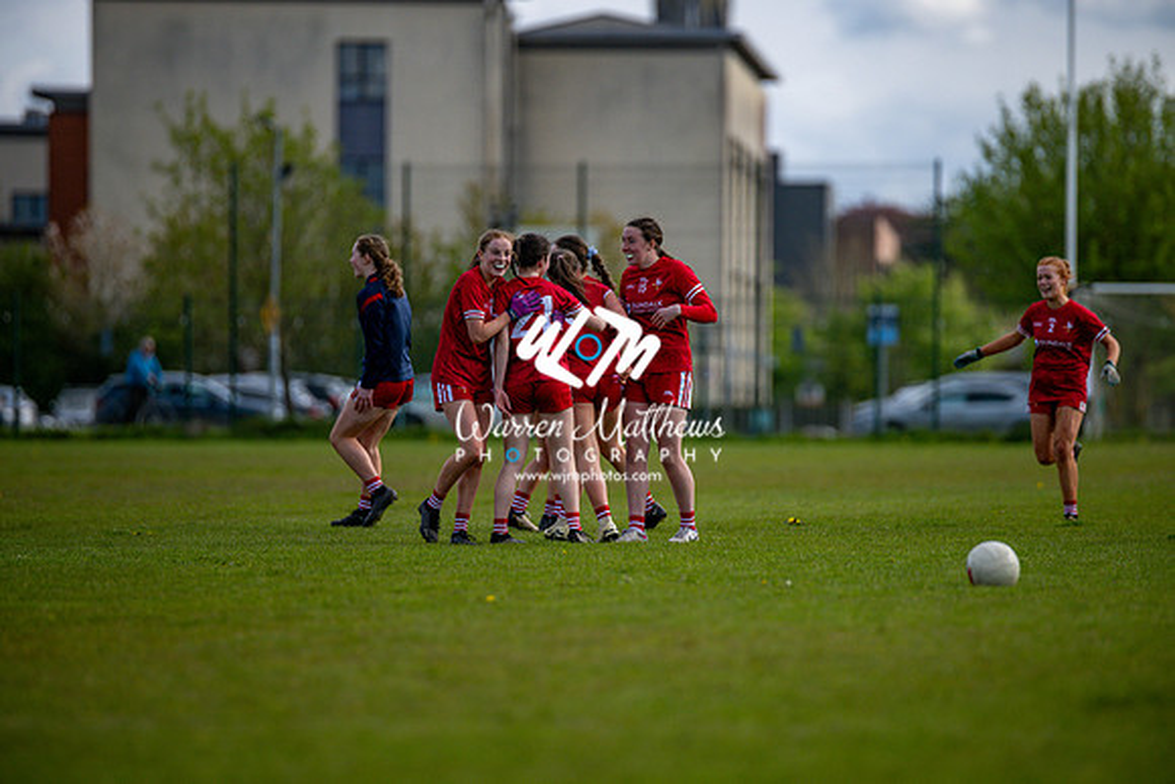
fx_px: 9793
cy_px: 392
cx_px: 588
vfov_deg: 4.6
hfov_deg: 6.9
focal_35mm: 300
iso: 320
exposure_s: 1/6400
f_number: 2.8
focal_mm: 300
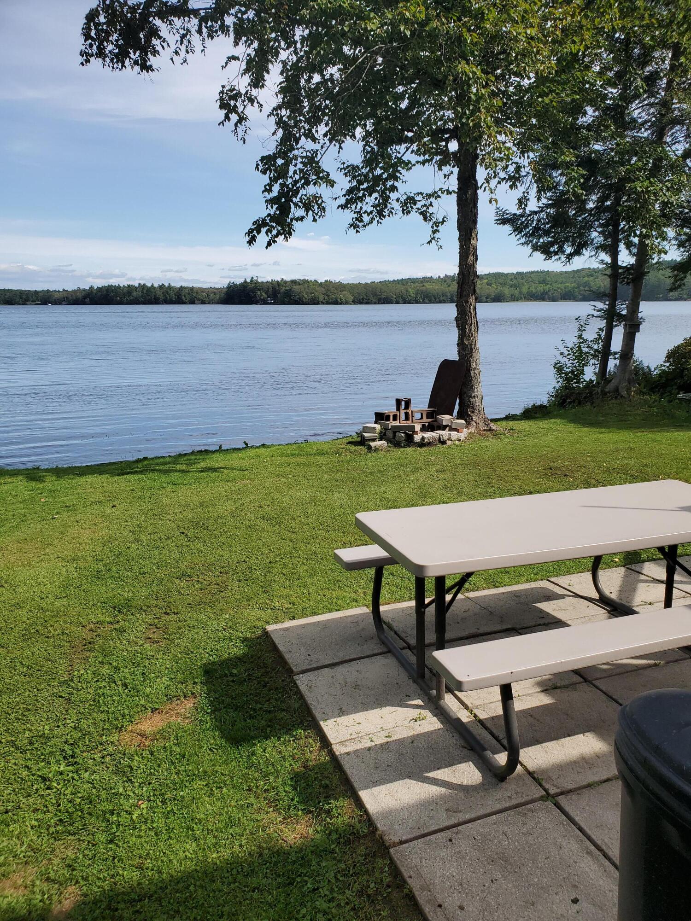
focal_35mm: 26
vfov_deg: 67.3
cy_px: 460
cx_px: 346
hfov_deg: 53.1
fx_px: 692
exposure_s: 1/1351
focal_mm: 4.3
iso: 50
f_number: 2.4
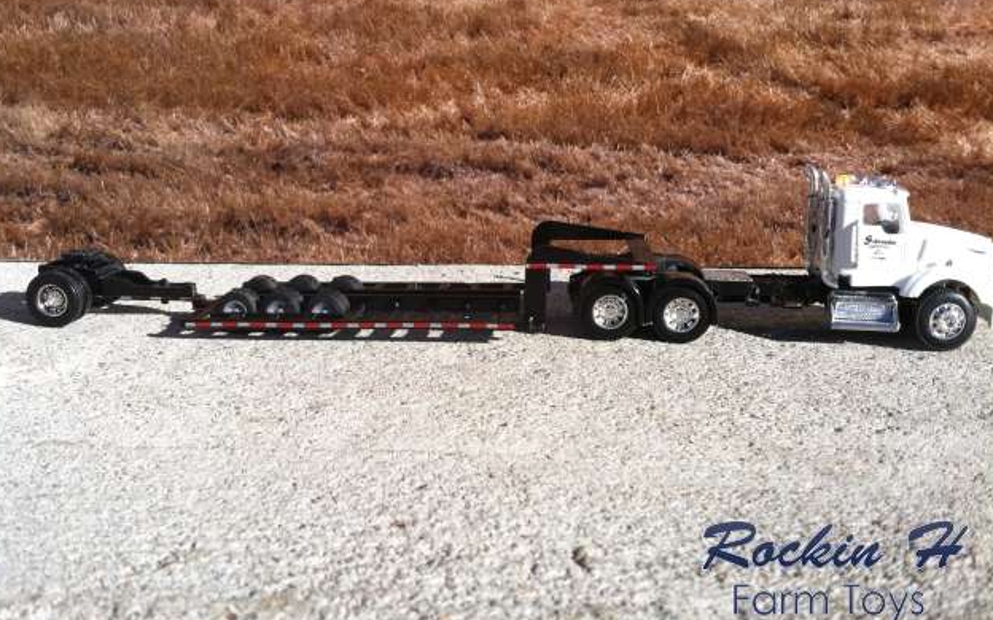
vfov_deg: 33.6
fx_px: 1028
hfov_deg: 51.5
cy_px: 281
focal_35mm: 38
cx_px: 490
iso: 80
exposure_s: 1/1304
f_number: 2.8
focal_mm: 3.85
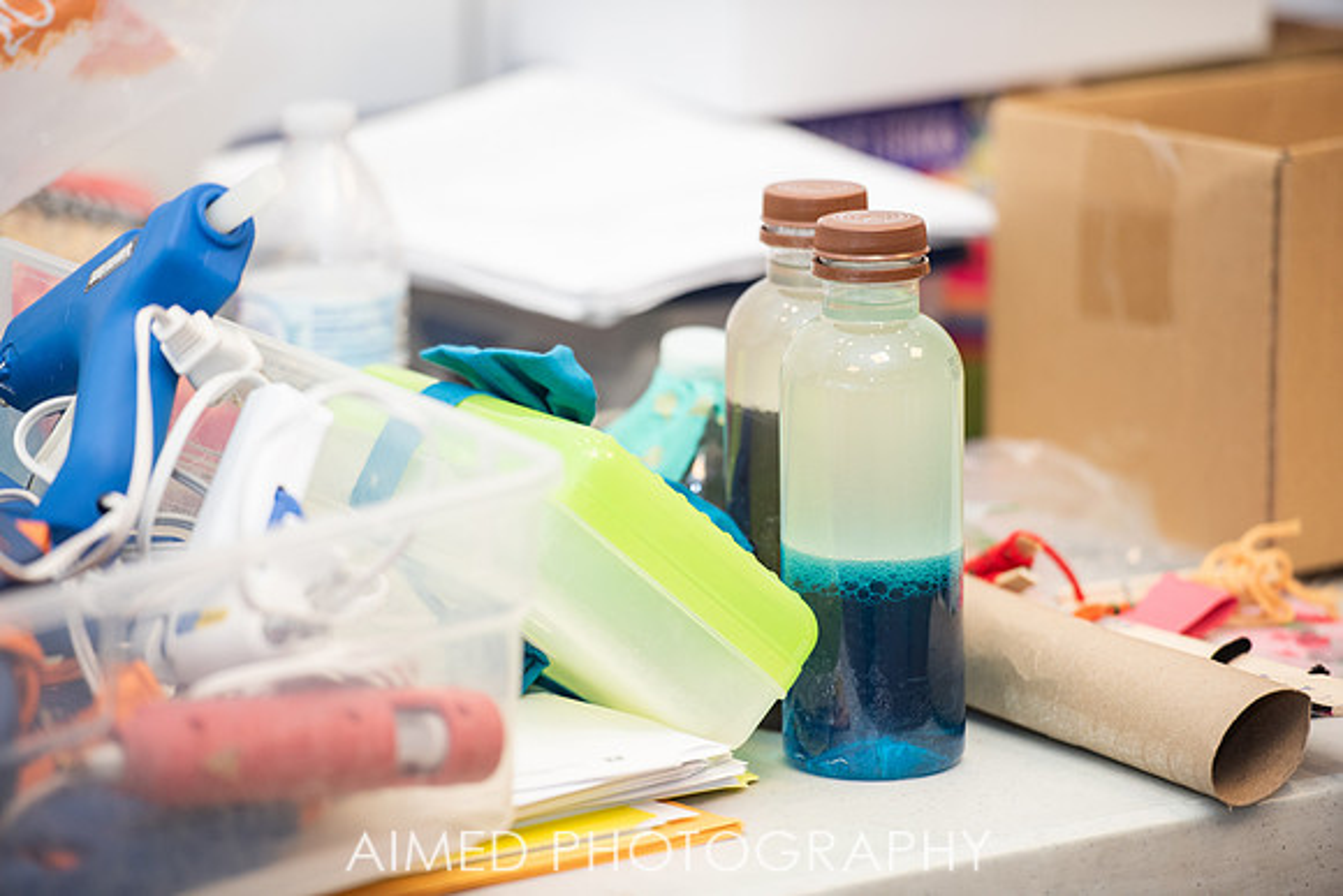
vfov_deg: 6.9
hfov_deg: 10.3
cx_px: 672
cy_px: 448
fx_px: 7463
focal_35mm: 200
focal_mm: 200
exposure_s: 1/250
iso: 500
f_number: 2.8
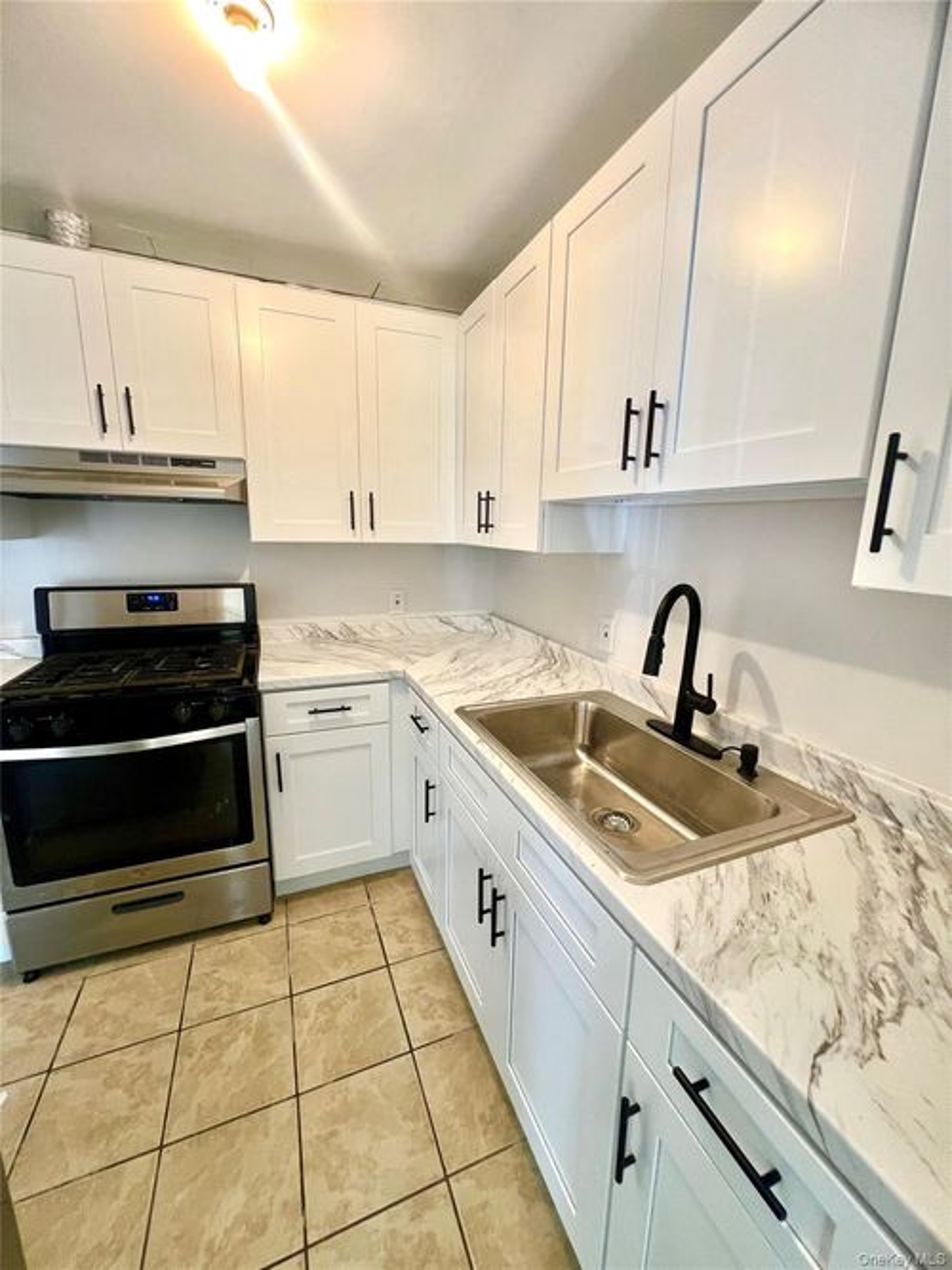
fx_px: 477
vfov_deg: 106.2
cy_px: 635
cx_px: 476
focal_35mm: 13
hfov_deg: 89.9
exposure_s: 1/30
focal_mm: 1.57
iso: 80
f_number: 1.8
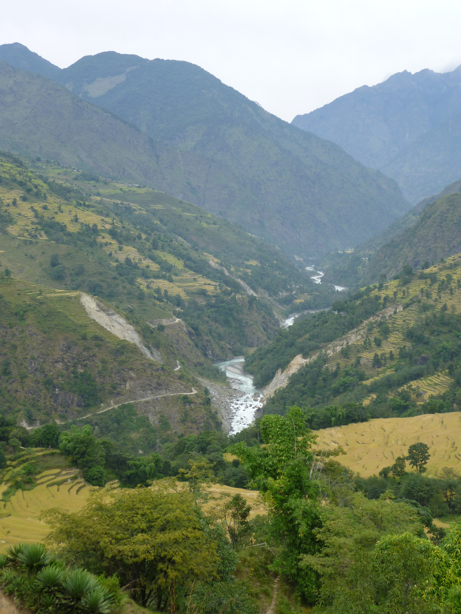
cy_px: 307
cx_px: 230
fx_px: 746
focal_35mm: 42
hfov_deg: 34.3
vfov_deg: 44.8
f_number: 4.1
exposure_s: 1/125
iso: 80
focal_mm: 7.6
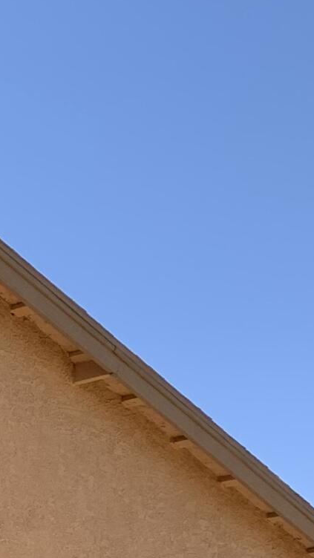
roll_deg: +3.0
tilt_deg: +5.2
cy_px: 723
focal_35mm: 113
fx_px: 1673
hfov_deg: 9.4
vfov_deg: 17.8
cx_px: -480
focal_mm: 4.25
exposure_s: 1/945
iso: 25
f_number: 1.8
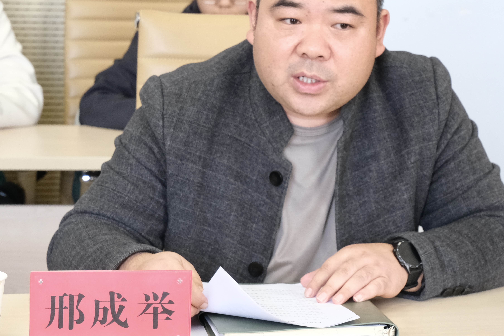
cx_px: 293
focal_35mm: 108
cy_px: 133
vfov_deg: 12.7
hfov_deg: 18.9
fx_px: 1512
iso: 2500
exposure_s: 1/150
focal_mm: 50
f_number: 4.8
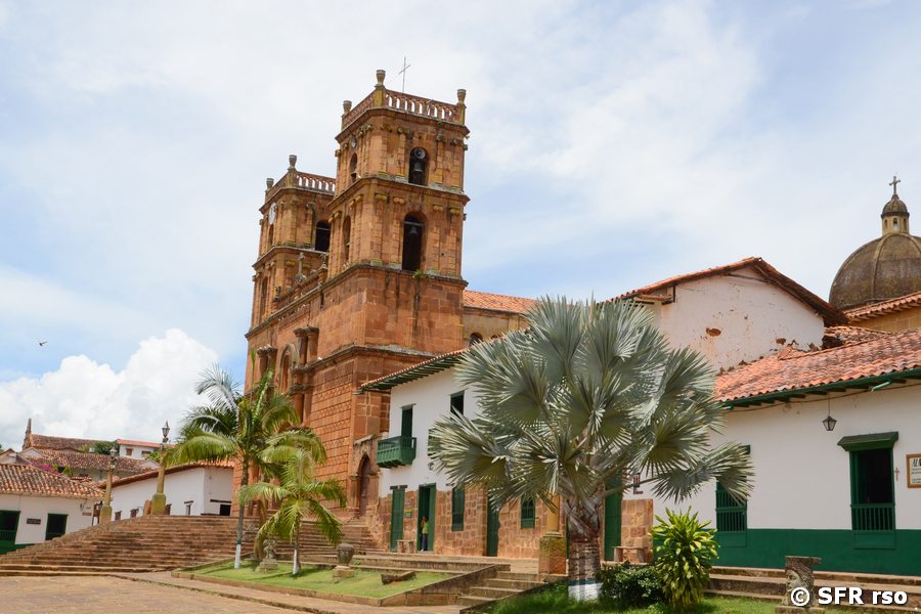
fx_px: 1074
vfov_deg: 31.9
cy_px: 307
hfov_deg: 46.4
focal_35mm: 42
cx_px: 460
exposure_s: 1/500
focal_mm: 28
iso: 400
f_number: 11
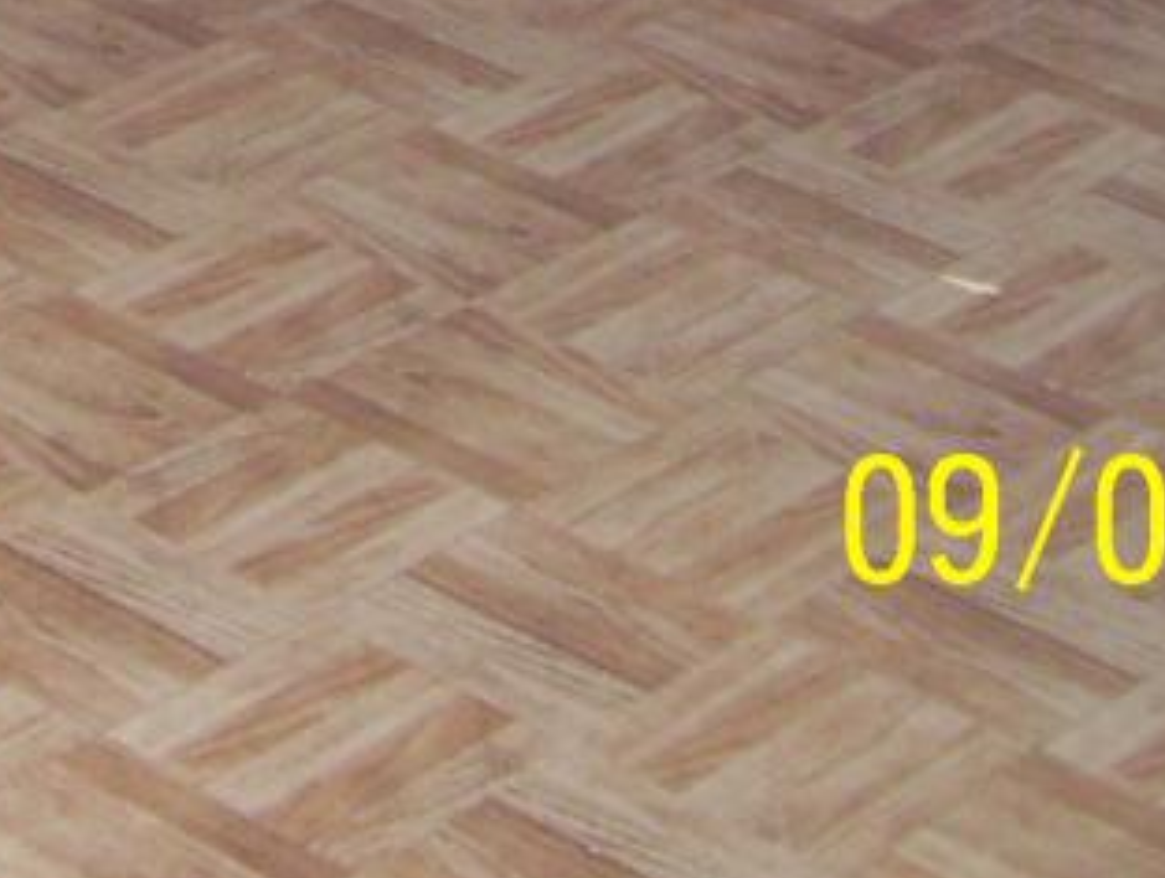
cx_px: -469
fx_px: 4957
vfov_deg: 9.5
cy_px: -843
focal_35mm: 147
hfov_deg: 12.8
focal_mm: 6
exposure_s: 1/60
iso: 200
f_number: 2.7
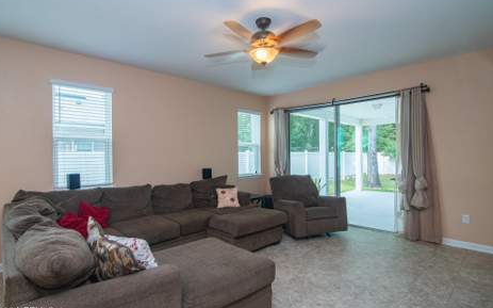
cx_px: 240
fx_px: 255
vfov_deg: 62.2
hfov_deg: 88.0
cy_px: 155
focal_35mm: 19
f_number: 8
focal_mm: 18
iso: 250
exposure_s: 1/25
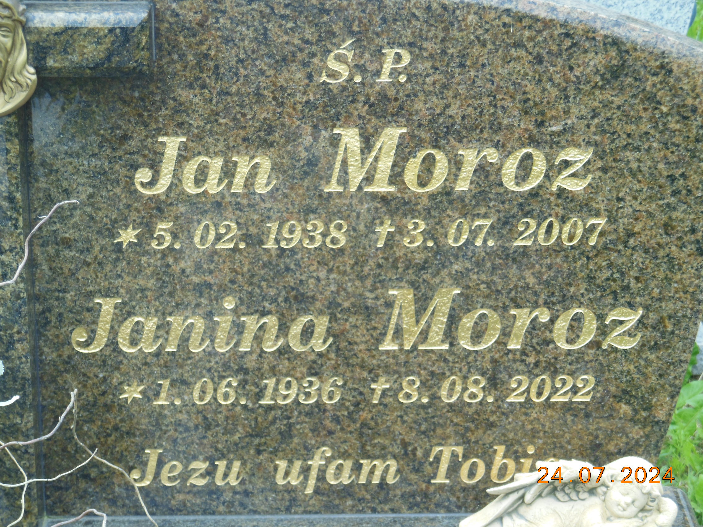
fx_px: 2254
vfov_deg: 13.3
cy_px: 264
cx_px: 352
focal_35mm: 111
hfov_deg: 17.7
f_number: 4.8
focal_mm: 19.7
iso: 125
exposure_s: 1/100
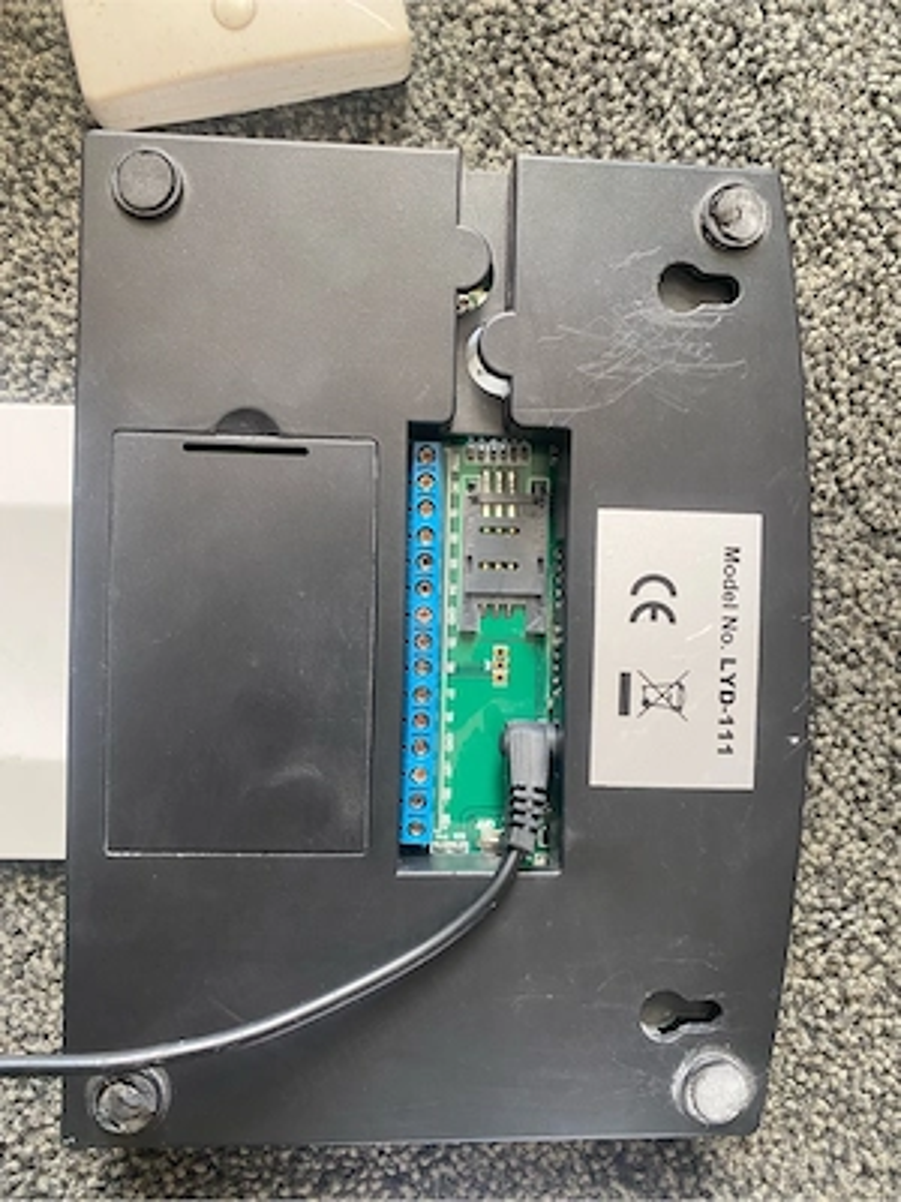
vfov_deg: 67.3
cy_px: 601
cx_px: 450
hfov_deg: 53.1
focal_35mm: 26
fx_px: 902
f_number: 1.8
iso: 125
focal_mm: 4.25
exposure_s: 1/85
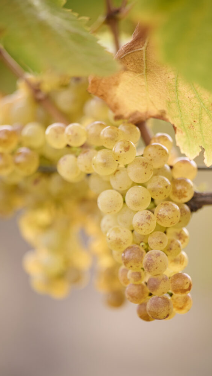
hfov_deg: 5.8
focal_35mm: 210
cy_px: 188
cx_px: 113
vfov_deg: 10.3
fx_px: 2098
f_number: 2.8
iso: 800
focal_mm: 200
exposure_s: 1/60
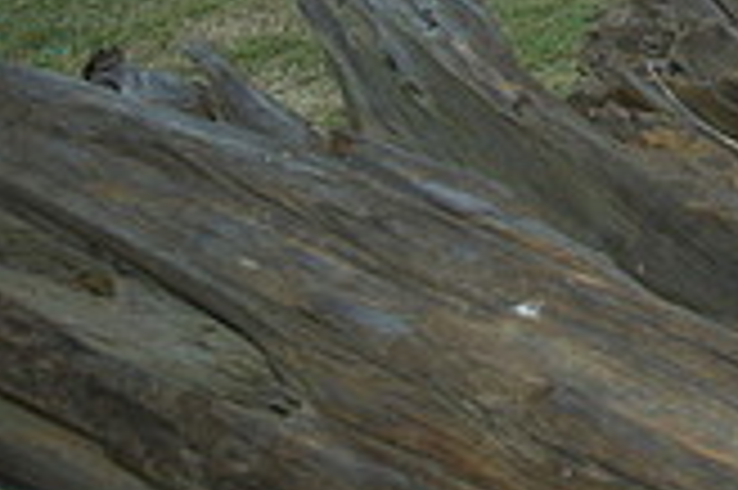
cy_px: -121
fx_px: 2458
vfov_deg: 11.2
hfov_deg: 15.0
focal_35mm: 120
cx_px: 1300
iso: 500
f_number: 8
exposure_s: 1/250
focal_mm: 34
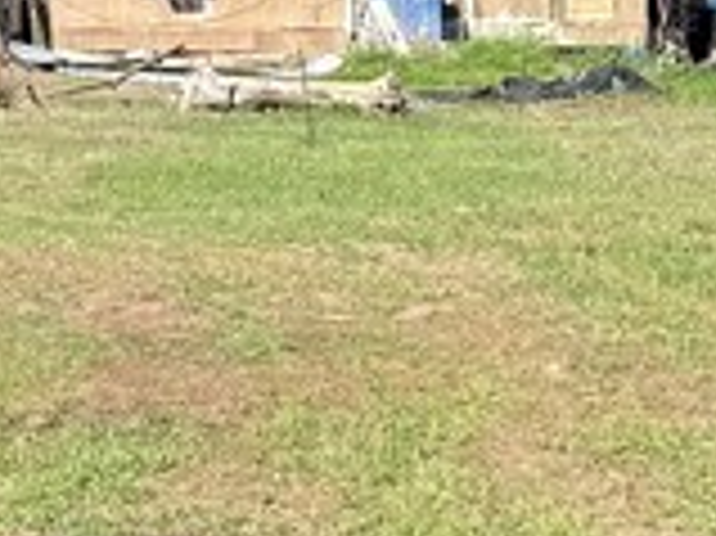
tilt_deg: -11.1
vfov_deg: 9.4
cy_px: 734
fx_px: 3204
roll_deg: +0.6
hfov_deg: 12.8
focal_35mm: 155
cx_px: 356
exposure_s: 1/3021
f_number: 1.78
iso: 80
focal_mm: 6.76
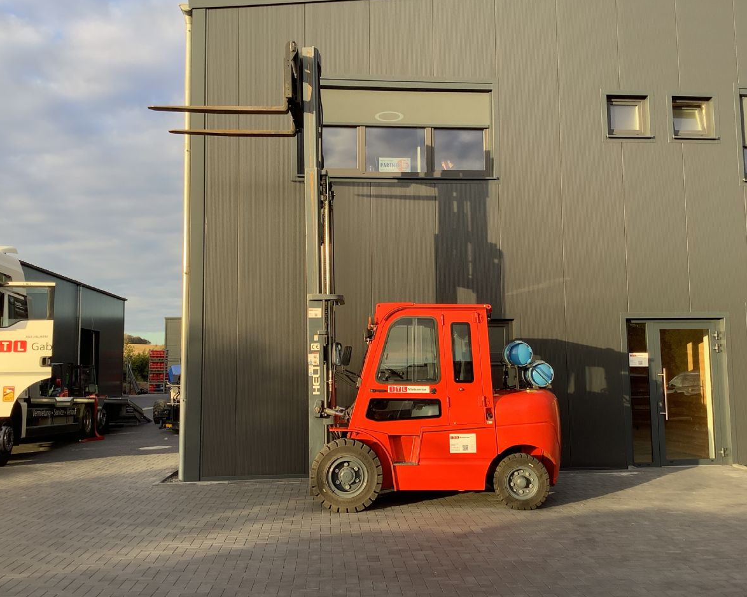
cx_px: 401
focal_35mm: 33
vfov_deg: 44.5
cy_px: 293
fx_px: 730
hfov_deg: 54.2
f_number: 2.4
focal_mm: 3.3
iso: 25
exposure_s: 1/153
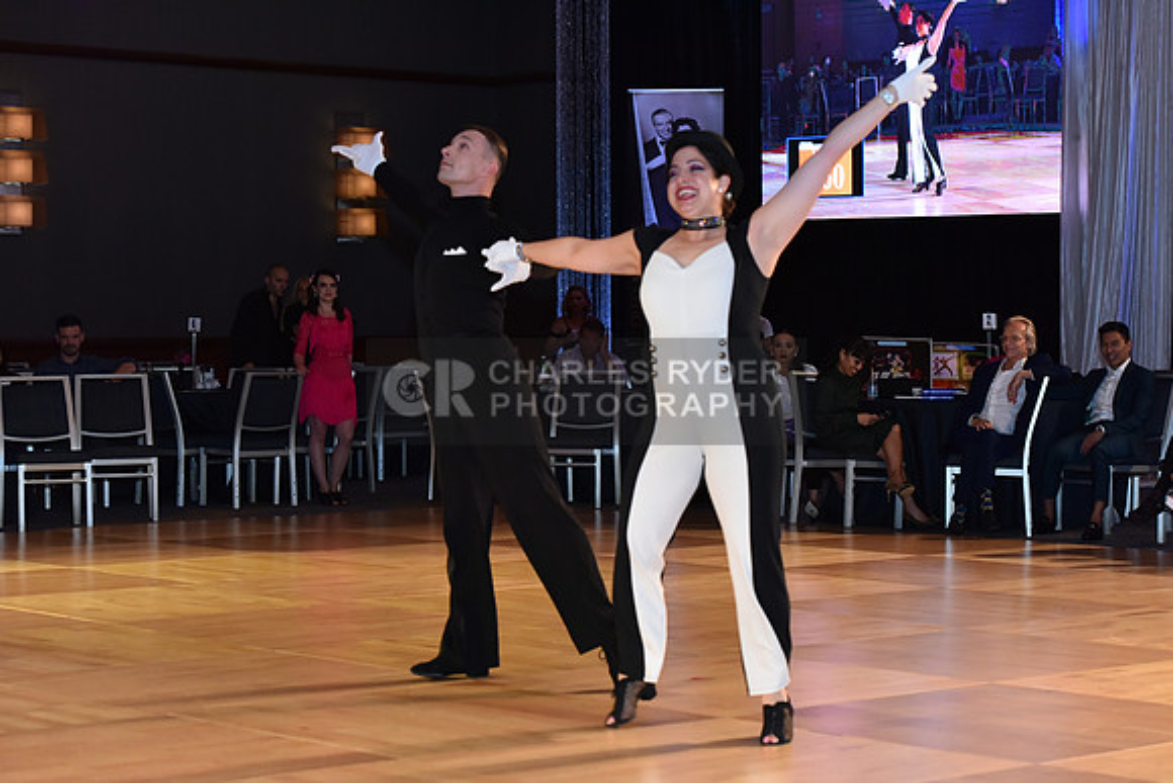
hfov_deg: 23.9
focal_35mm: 85
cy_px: 392
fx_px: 2770
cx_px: 586
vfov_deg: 16.1
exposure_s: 1/250
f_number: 5
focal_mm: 85
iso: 2000
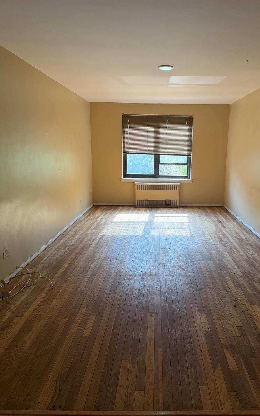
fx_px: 306
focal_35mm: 27
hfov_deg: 45.6
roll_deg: -1.3
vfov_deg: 68.4
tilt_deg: -10.8
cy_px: 202
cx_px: 163
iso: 160
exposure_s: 1/217
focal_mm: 6.76
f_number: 1.78
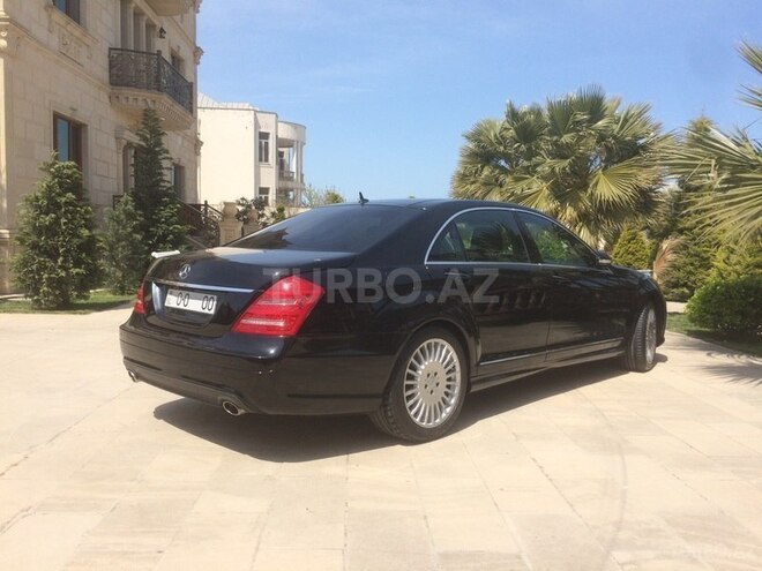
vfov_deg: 48.2
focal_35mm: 29
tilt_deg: -8.6
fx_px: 638
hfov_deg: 61.7
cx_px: 381
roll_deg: -2.0
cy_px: 286
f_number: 2.2
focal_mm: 4.15
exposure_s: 1/1866
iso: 32
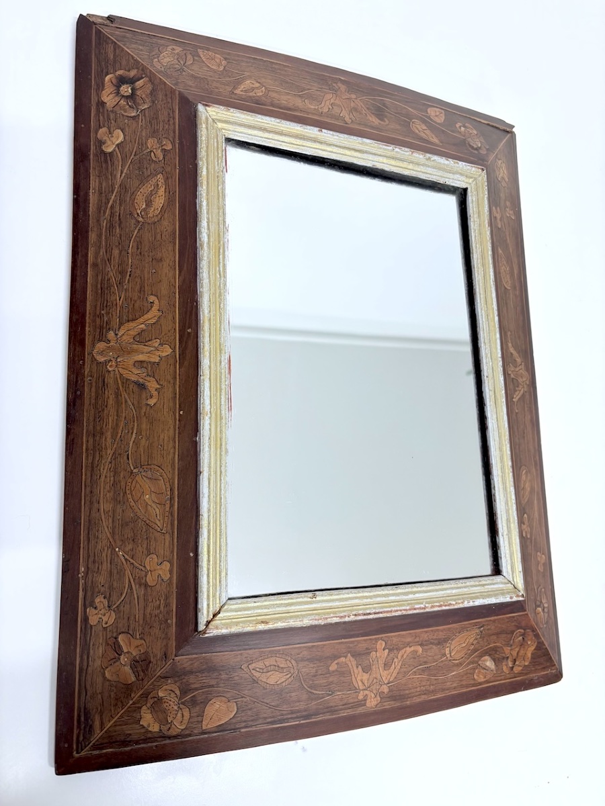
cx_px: 302
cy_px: 403
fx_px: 606
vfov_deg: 67.3
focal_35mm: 26
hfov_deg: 53.1
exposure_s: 1/100
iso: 125
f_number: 1.6
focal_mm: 5.96
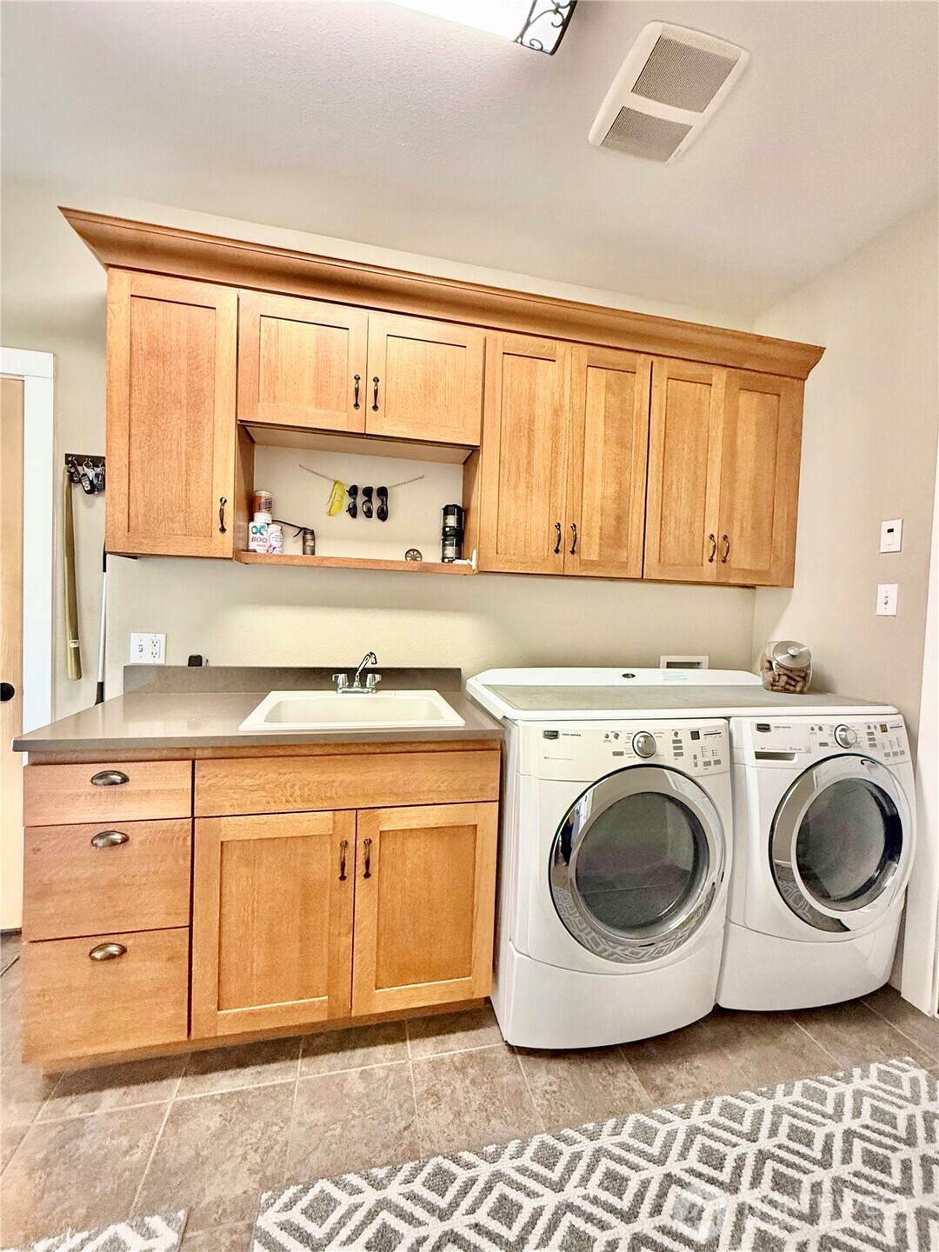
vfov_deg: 102.1
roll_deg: -2.5
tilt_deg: -1.2
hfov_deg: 85.7
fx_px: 506
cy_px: 626
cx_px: 470
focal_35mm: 14
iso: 500
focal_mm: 2.22
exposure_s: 1/60
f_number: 2.2
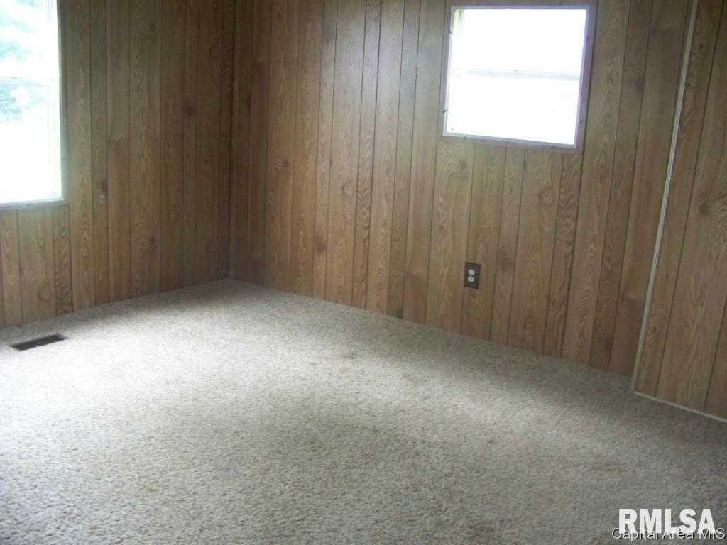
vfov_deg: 39.7
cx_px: 364
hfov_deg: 51.4
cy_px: 272
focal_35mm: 36
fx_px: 756
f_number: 2.8
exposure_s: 1/30
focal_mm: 5.85
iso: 200
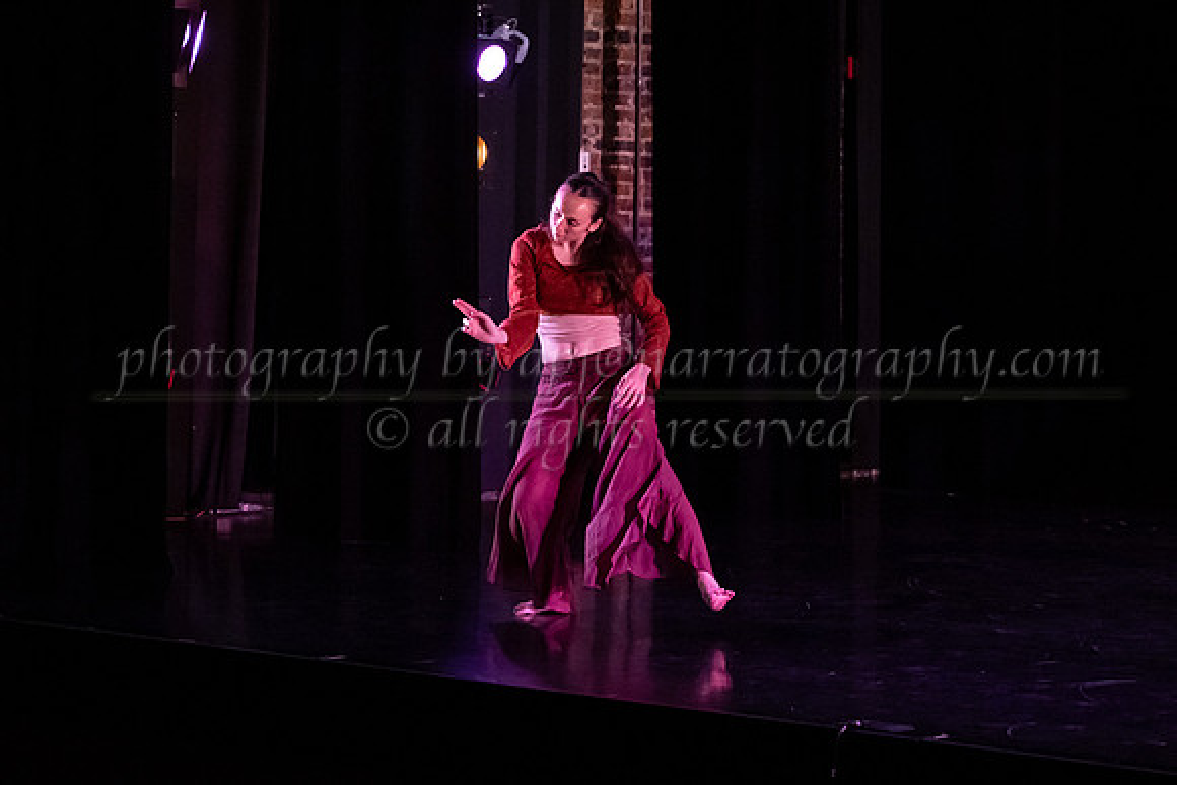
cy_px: 328
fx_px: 3123
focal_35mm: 95
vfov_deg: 14.3
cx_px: 594
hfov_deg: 21.3
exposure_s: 1/400
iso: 4000
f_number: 4
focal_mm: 72
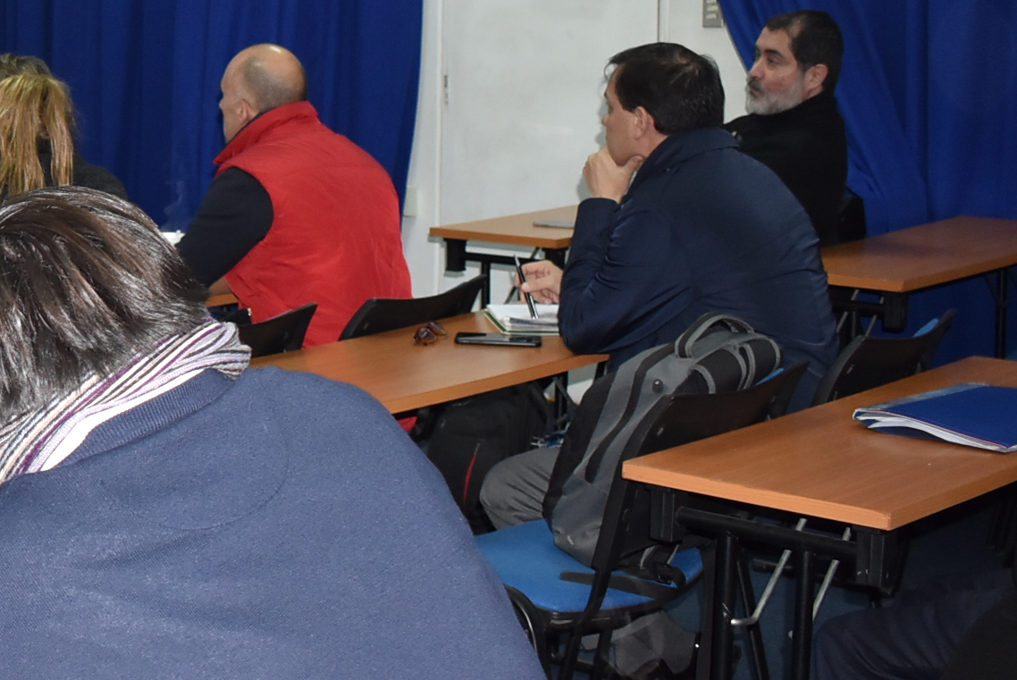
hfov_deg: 25.8
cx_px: -168
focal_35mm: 71
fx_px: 2007
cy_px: 111
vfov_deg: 19.0
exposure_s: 1/60
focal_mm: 18
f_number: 4
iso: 800
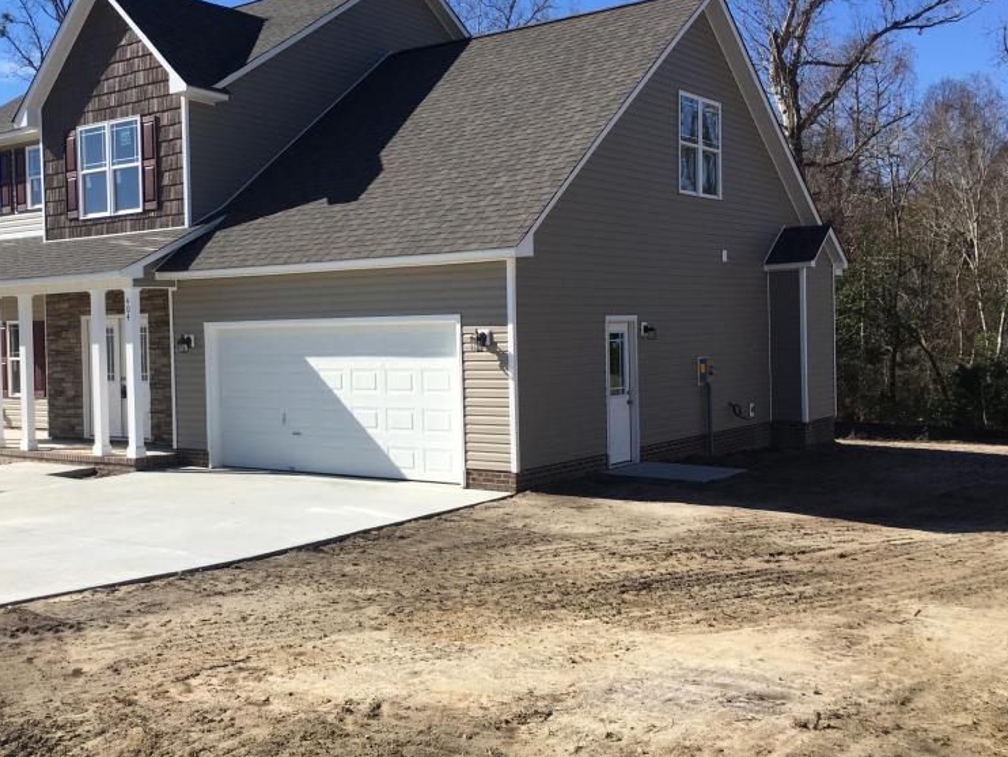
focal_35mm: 40
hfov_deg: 46.1
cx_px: 344
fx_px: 1165
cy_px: 353
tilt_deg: +0.2
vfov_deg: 36.0
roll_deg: +1.7
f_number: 2.2
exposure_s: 1/1832
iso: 25
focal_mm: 4.15
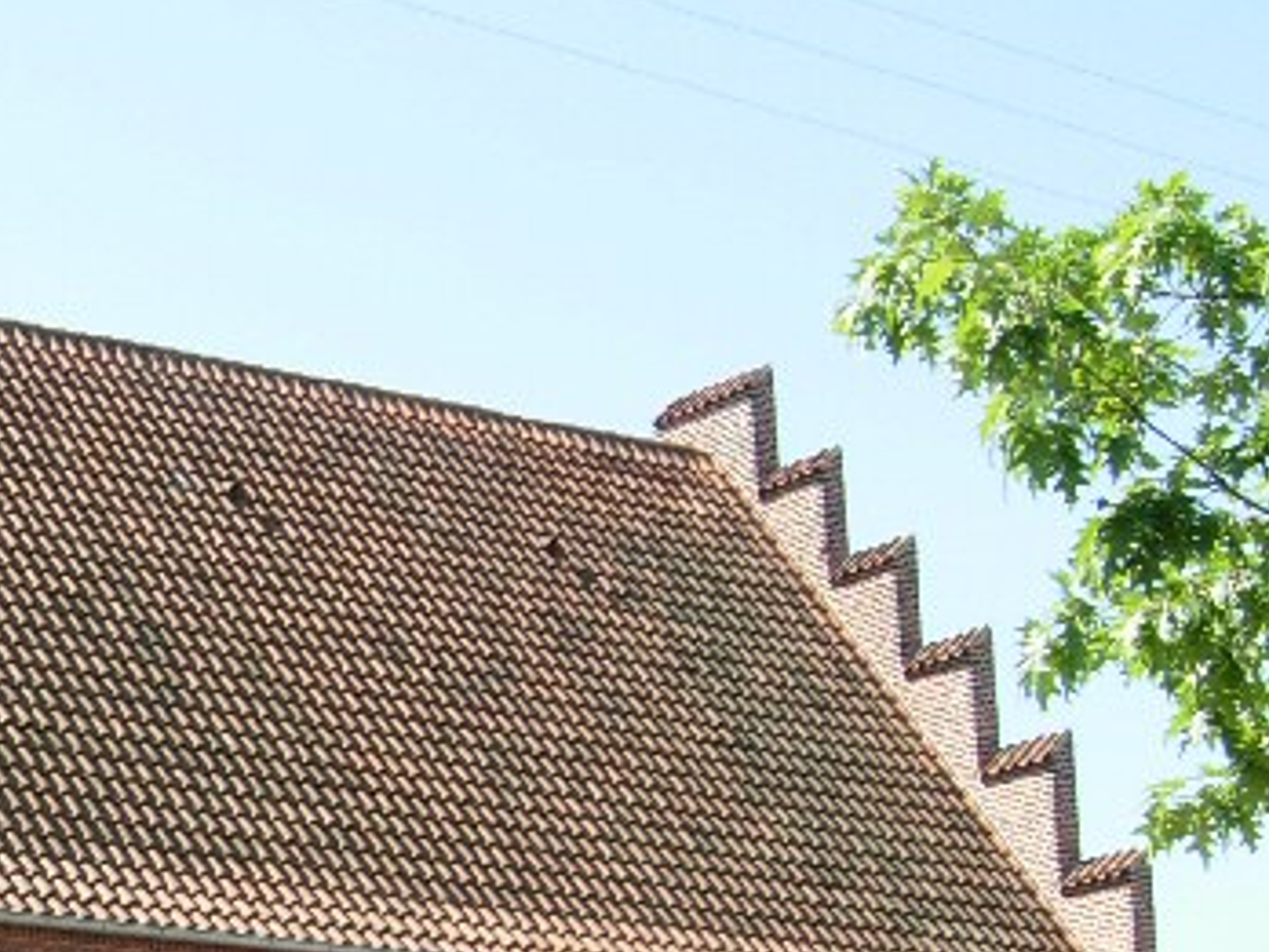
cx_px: -368
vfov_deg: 15.7
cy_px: 863
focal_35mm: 93
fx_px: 3409
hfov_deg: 19.5
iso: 50
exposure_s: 1/186
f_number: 4.3
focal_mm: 7.5
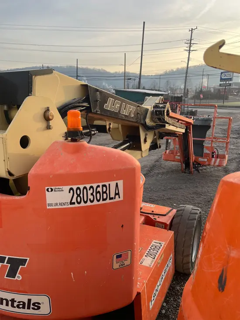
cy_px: 160
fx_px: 240
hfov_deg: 53.1
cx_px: 120
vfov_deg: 67.3
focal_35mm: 26
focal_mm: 5.1
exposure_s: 1/463
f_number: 1.6
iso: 50
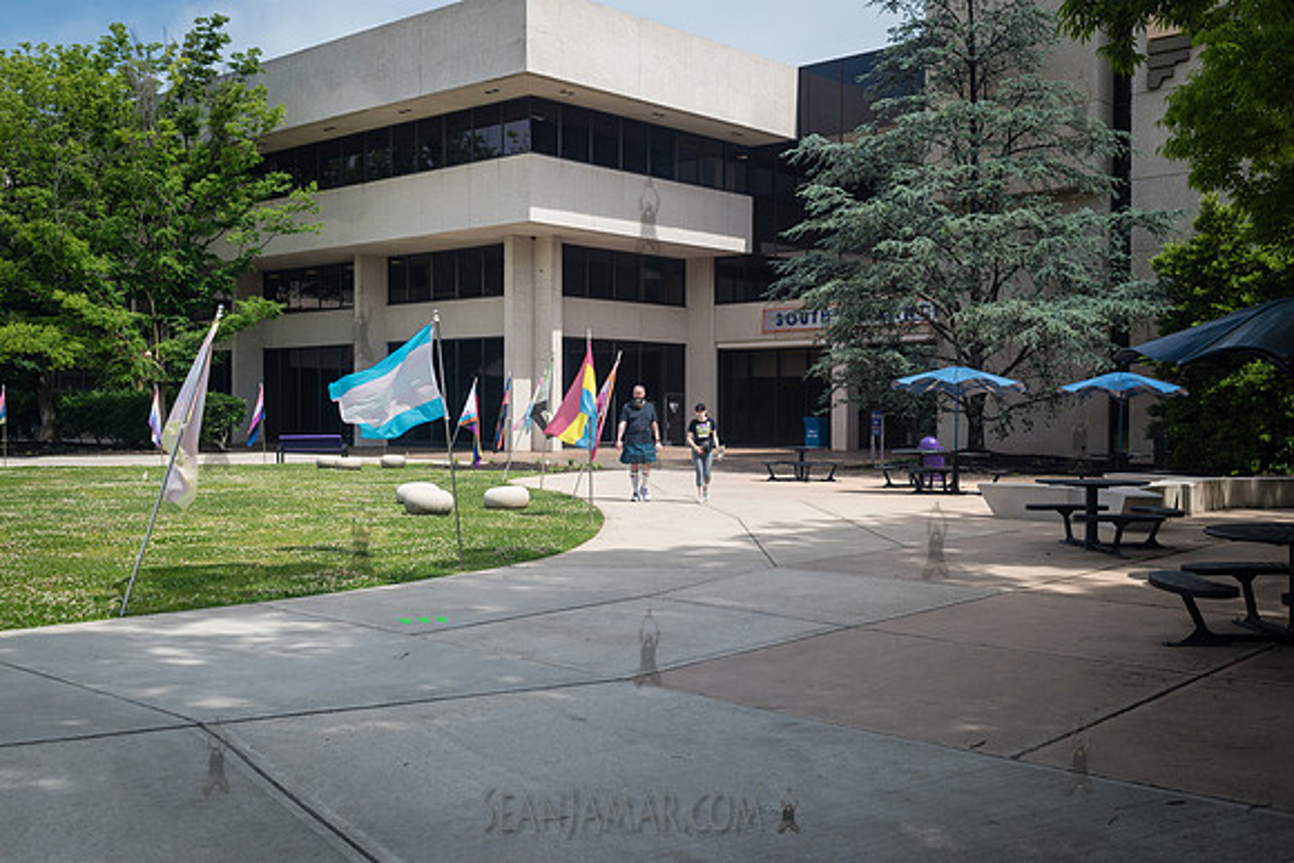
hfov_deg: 52.1
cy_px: 431
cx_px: 628
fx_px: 1323
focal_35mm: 37
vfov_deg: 36.1
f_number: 4
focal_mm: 35
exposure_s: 1/1600
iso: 200
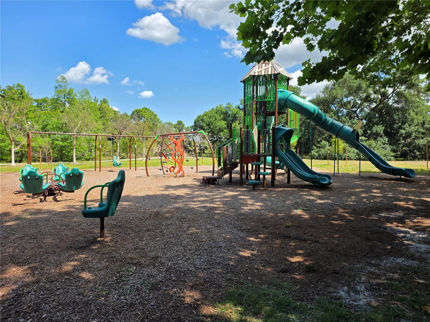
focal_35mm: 23
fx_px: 286
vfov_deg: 58.9
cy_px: 161
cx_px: 215
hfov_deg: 73.9
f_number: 1.7
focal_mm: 6.25
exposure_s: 1/3427
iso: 80
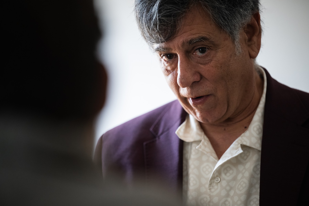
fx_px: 1717
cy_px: 103
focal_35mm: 200
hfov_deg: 10.3
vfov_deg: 6.9
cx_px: 154
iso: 2500
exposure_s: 1/400
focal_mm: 200
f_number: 2.8
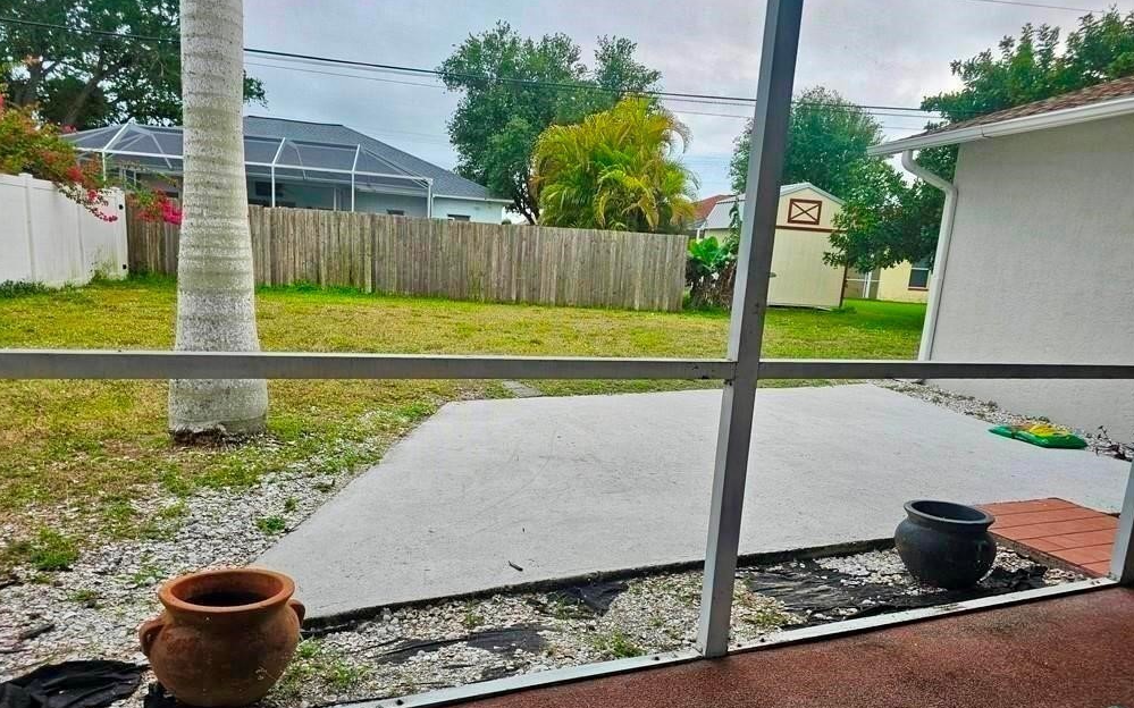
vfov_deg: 49.1
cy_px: 406
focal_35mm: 25
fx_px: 772
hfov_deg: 72.6
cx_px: 557
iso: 25
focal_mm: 6.3
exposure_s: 1/180
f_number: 1.7
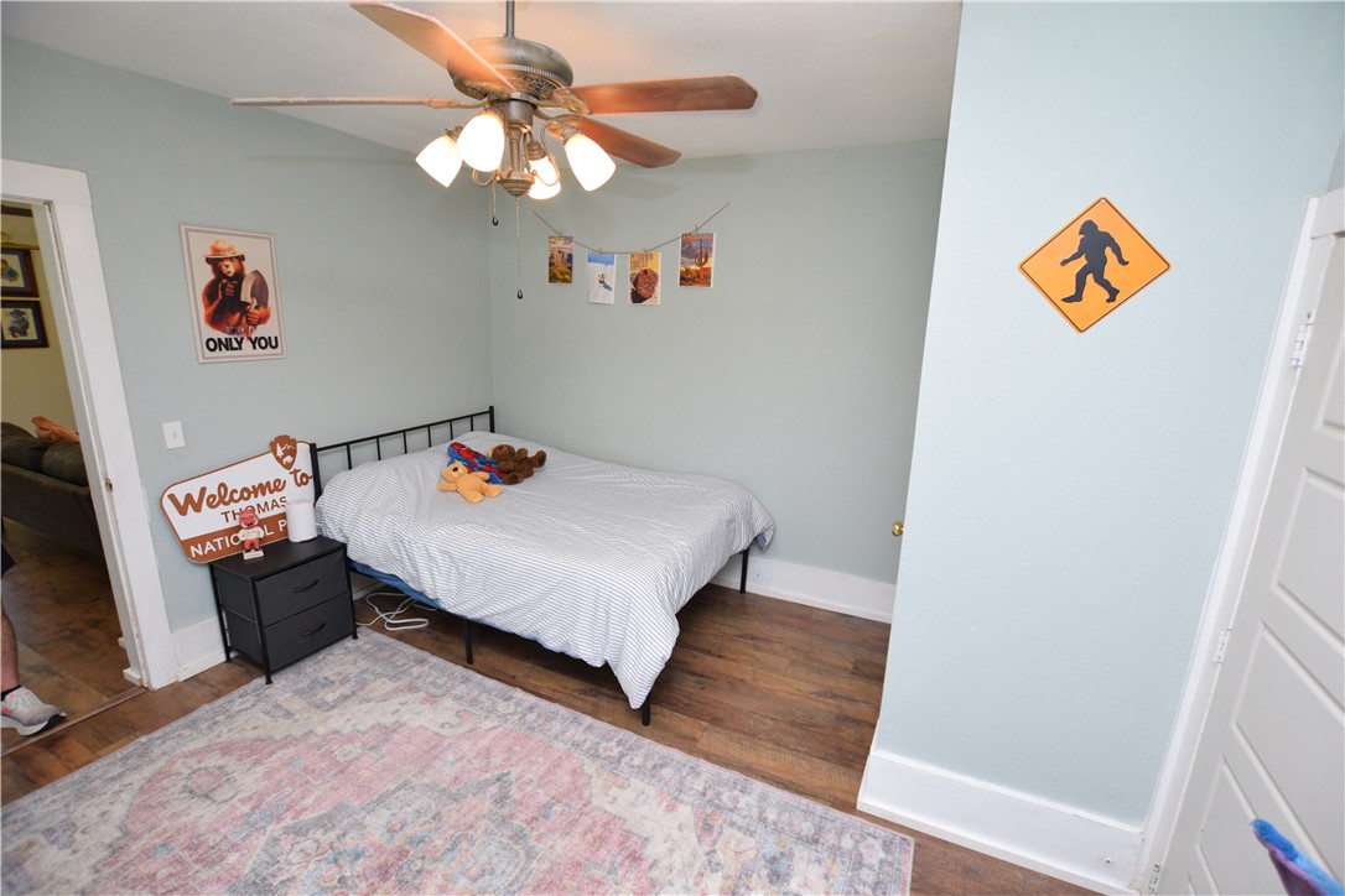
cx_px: 672
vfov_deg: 77.3
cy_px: 448
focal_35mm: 15
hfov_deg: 100.4
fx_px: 560
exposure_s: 1/60
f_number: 4
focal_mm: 10
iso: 500
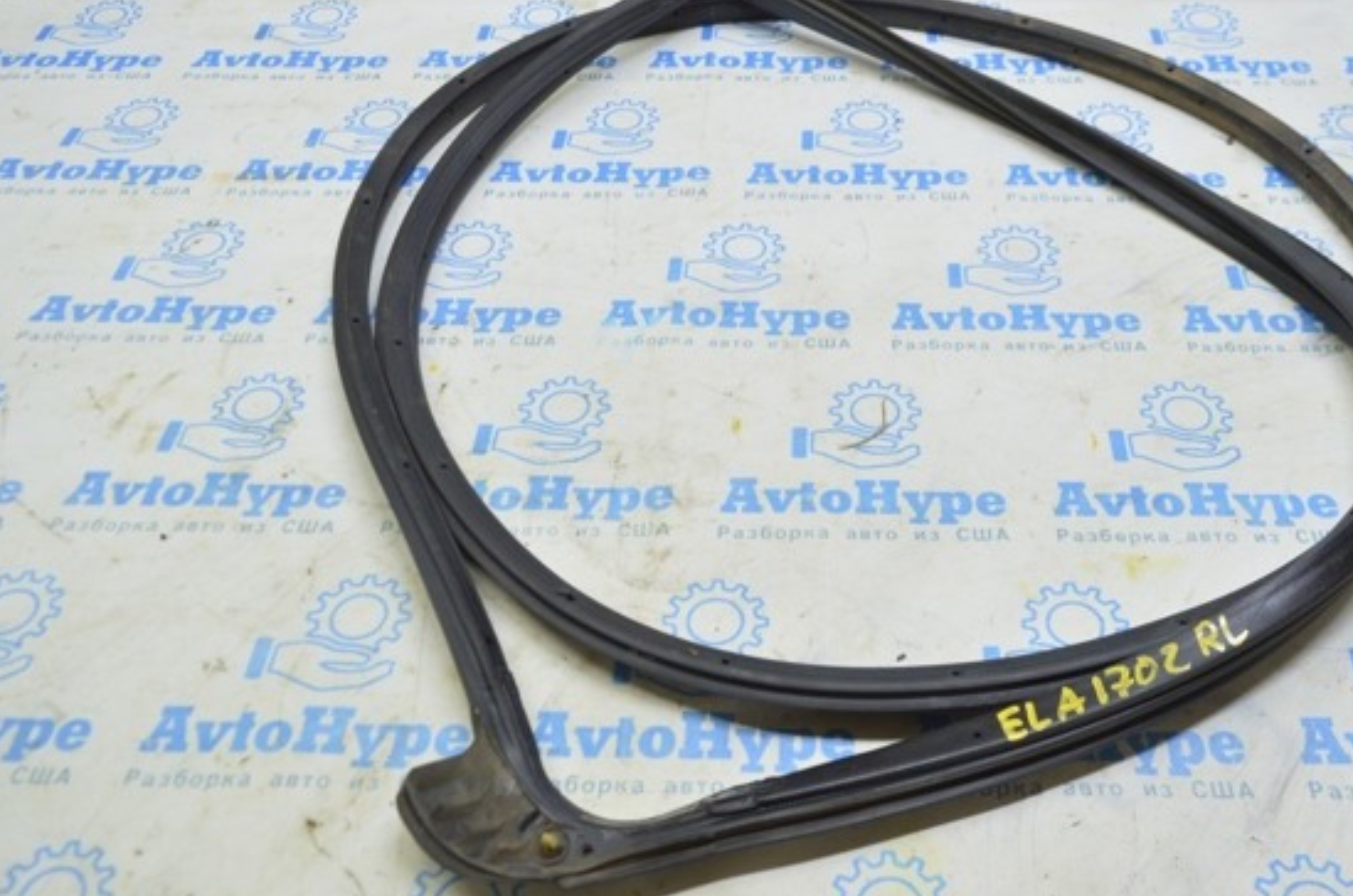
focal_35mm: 35
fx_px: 1313
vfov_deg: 37.7
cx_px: 781
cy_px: 412
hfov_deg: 54.3
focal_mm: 20
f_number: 5.6
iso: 400
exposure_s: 1/20
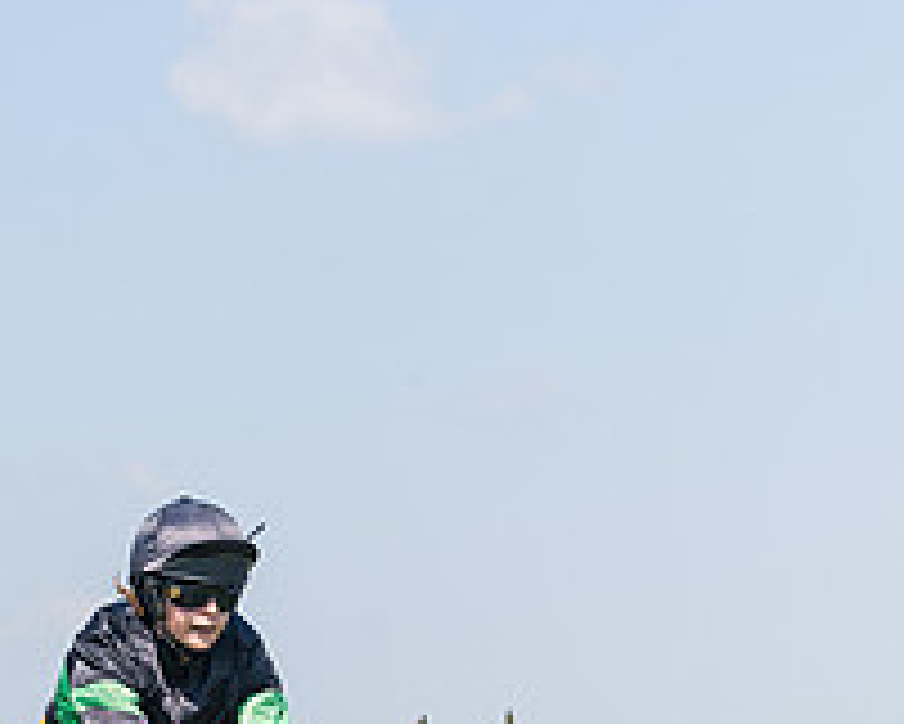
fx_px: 6478
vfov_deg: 6.3
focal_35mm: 242
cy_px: 946
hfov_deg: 7.9
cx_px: -82
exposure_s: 1/1250
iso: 200
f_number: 5
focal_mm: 70
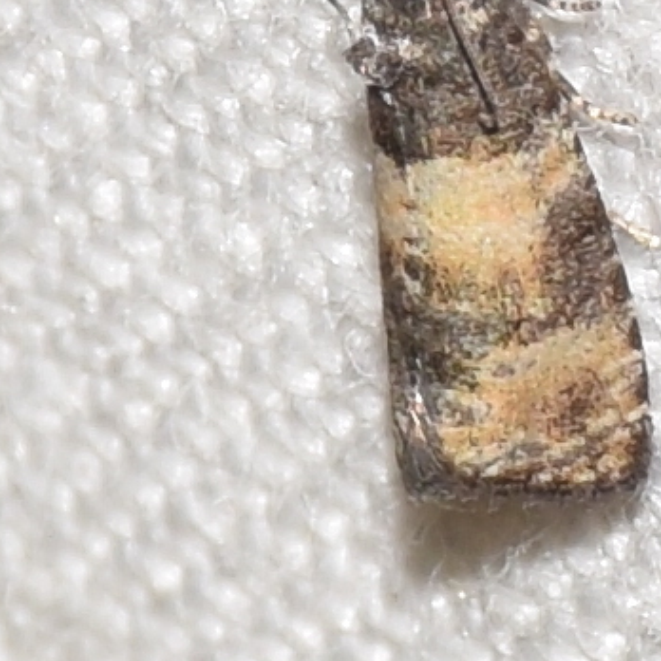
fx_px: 10651
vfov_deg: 3.6
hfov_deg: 3.6
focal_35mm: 493
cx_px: 522
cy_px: 213
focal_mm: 140
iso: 100
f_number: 13
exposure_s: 1/160
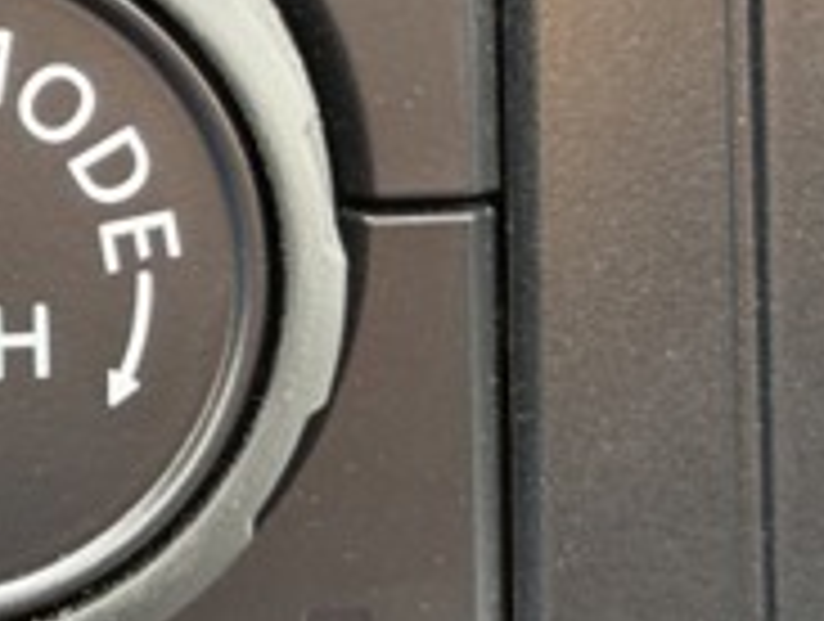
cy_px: -328
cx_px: -180
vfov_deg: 9.2
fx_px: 3745
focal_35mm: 157
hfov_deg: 12.3
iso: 160
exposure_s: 1/60
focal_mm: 6.76
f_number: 1.78
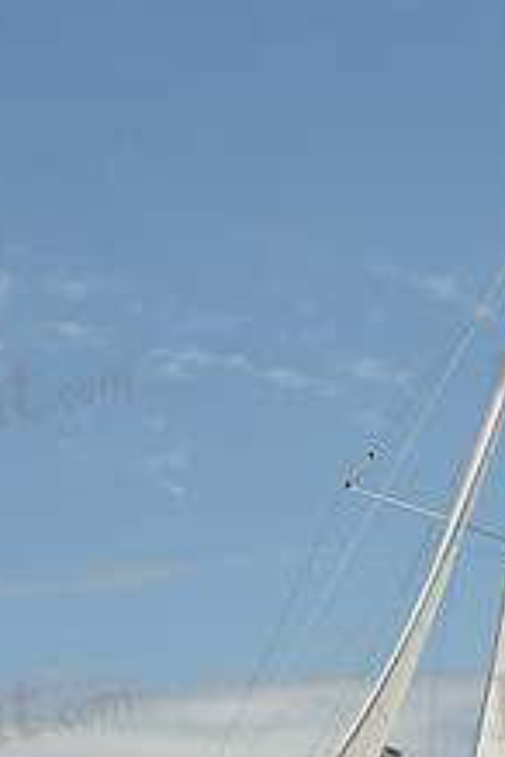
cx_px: 313
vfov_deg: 10.9
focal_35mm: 185
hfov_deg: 7.4
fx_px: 3892
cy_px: 881
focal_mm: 70
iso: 320
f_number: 13
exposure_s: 1/800
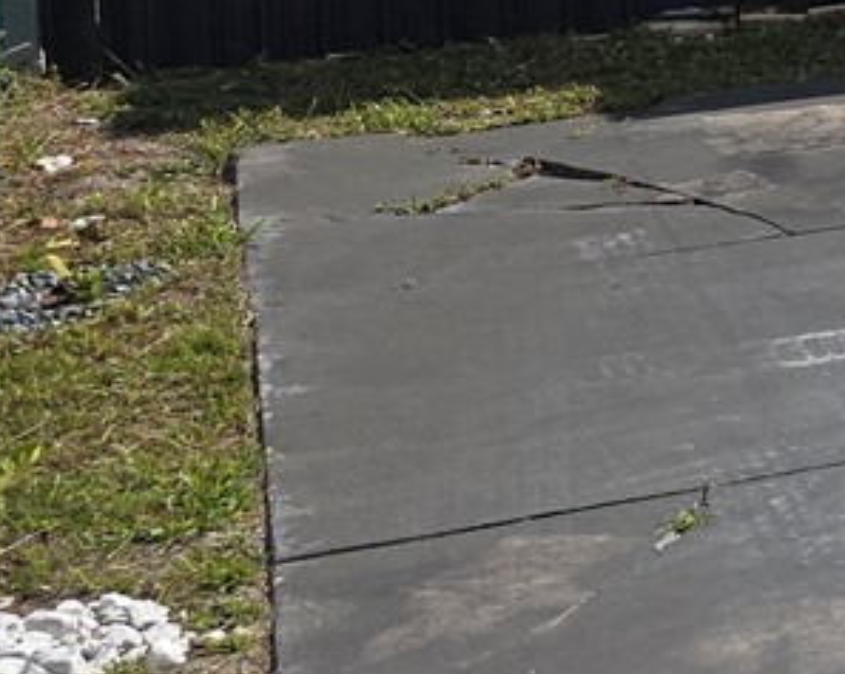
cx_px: 2242
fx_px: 3023
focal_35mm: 121
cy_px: -395
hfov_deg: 11.8
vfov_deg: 12.0
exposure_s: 1/1304
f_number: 1.7
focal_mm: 6.3
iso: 12
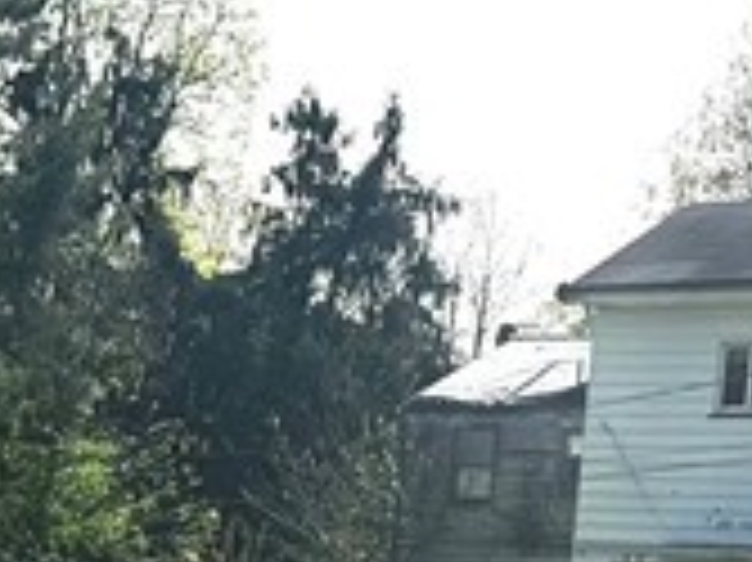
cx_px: 23
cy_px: 818
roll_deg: -4.8
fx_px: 3191
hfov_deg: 13.3
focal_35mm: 147
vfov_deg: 9.8
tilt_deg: -1.3
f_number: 1.78
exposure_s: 1/5525
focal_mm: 6.86
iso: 80
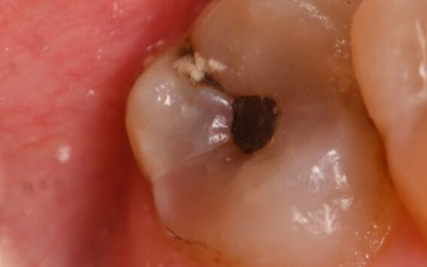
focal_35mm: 287
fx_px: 3340
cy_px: 114
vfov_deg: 4.6
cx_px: 265
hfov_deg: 7.3
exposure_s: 1/160
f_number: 32
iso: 200
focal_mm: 105
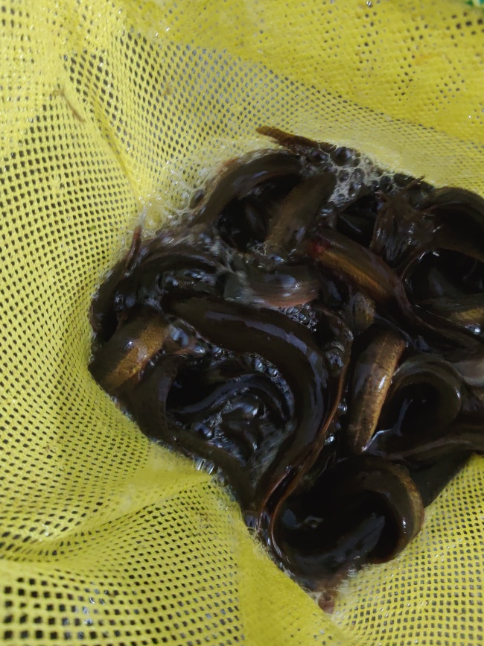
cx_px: 261
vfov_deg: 56.5
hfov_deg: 44.1
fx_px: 597
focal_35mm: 32
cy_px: 266
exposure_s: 1/50
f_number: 1.88
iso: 5171
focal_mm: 4.84
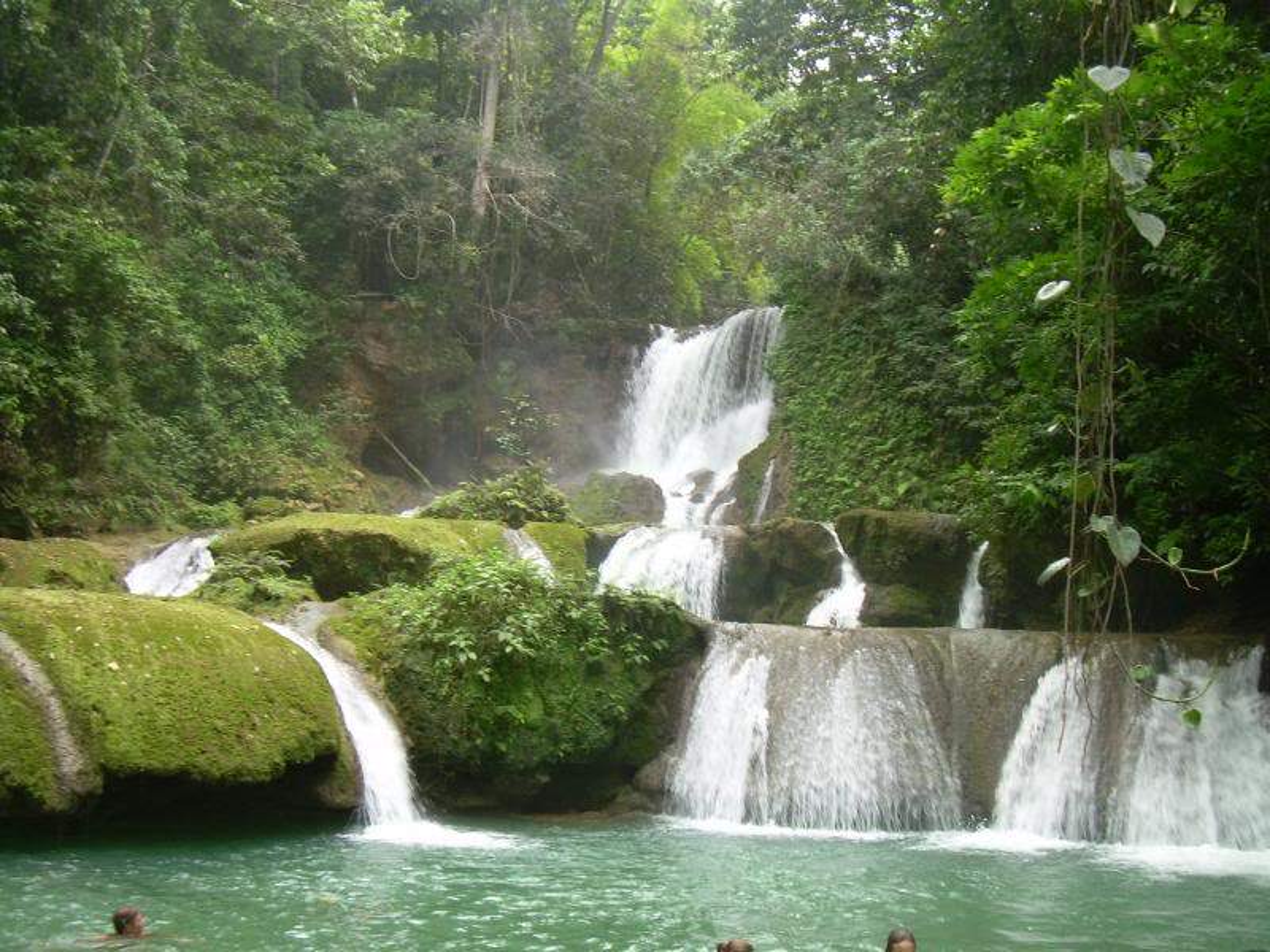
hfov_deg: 42.9
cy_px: 476
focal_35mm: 44
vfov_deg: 32.9
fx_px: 1614
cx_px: 635
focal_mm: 7.2
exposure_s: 1/42.4
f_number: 2.9
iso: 50
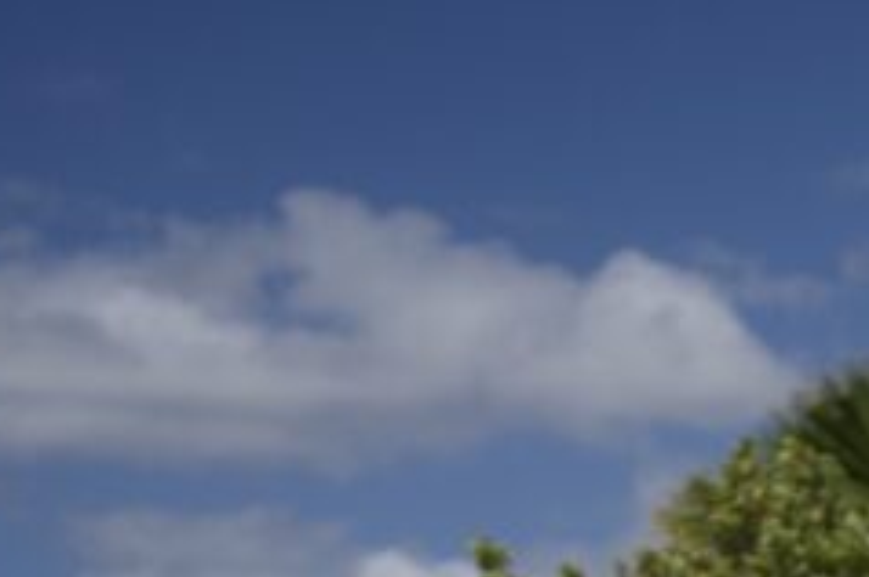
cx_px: 1628
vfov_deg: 8.1
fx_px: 3833
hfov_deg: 11.8
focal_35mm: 159
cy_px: 1253
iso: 50
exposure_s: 1/4000
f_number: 2.2
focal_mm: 35
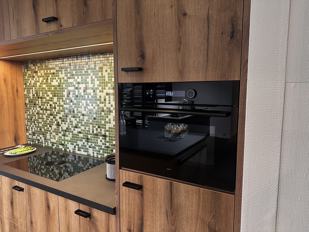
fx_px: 214
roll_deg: +0.0
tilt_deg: -6.6
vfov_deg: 56.8
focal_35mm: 24
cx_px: 154
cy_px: 116
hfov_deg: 71.6
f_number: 1.78
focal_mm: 6.86
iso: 320
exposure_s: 1/60
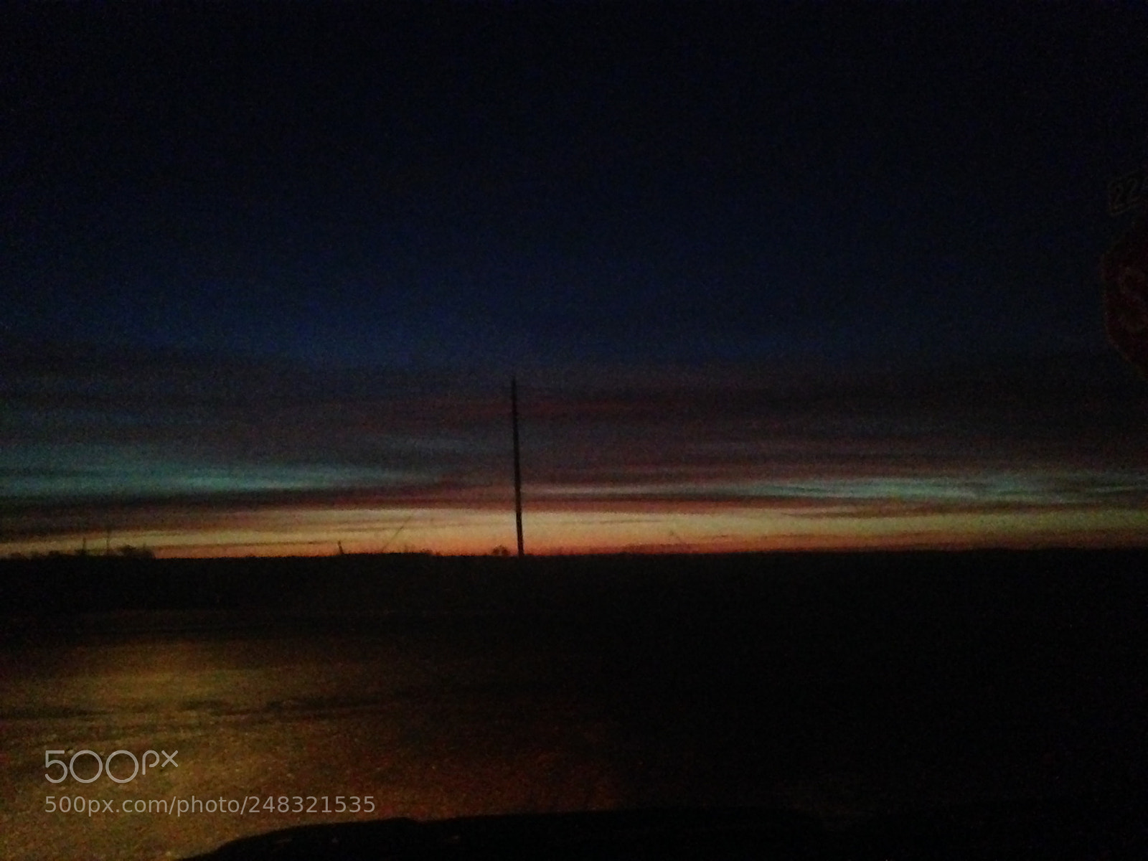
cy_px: 430
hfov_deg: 55.4
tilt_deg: +8.8
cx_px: 574
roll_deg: -0.5
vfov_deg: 42.9
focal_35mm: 33
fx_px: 1094
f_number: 2.4
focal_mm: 4.12
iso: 3200
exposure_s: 1/15
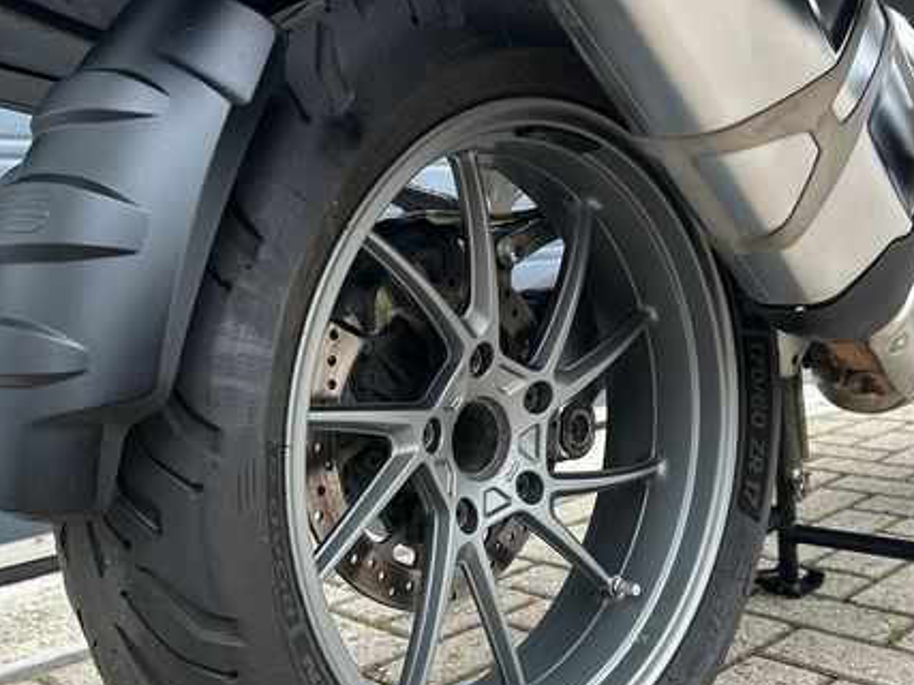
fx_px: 1029
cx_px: 494
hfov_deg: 47.8
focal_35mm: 39
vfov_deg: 36.3
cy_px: 475
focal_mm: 5.7
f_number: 1.5
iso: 50
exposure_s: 1/355
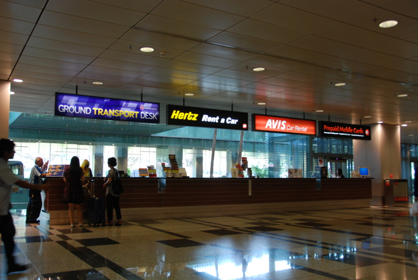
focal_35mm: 36
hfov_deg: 53.1
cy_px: 140
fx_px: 419
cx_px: 209
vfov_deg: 37.0
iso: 400
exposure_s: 1/40
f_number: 3.8
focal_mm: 24
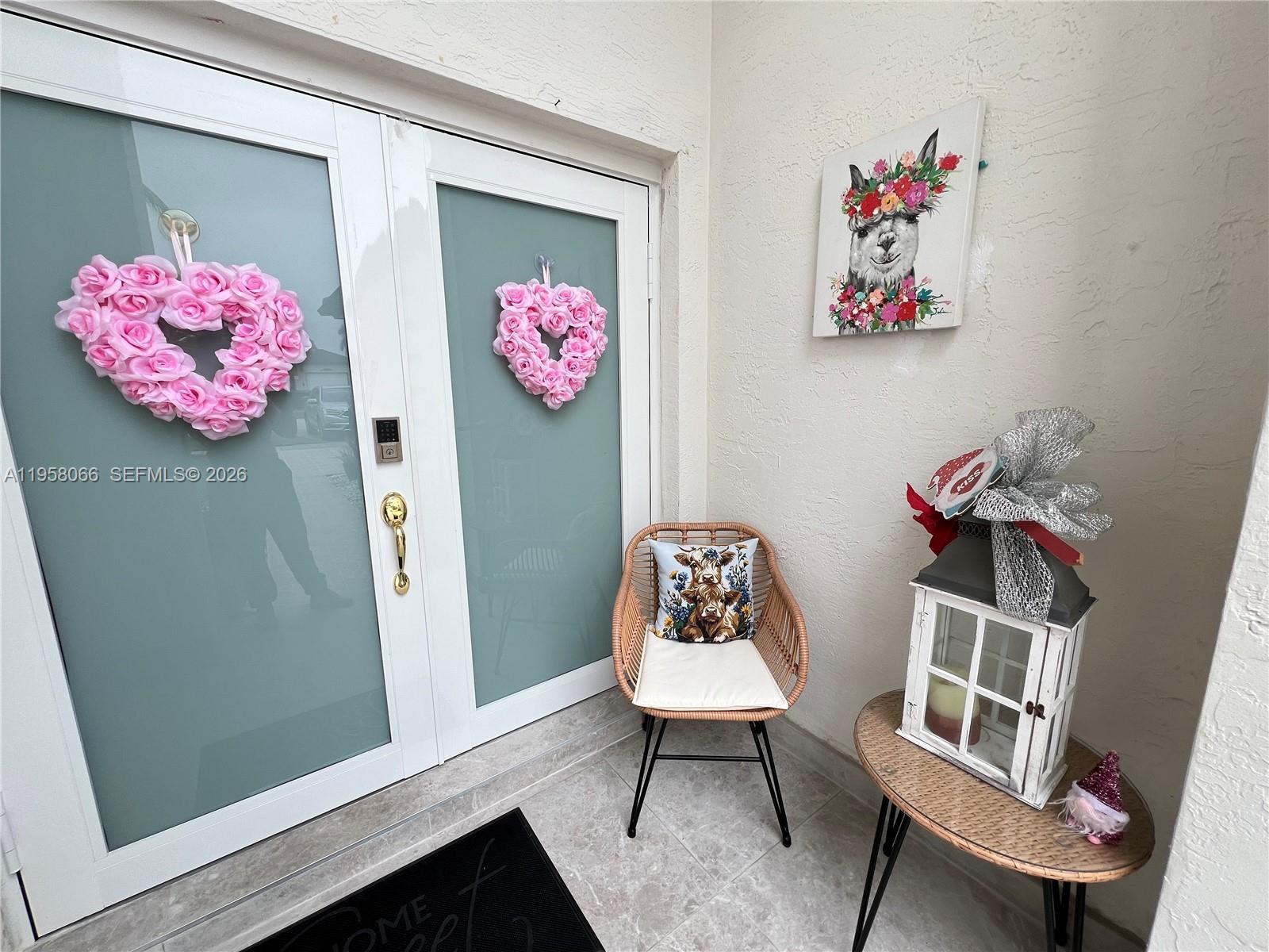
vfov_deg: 89.9
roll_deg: +0.3
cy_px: 476
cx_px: 634
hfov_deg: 106.2
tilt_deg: -9.5
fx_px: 477
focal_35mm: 13
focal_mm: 1.57
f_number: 1.8
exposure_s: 1/101
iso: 32
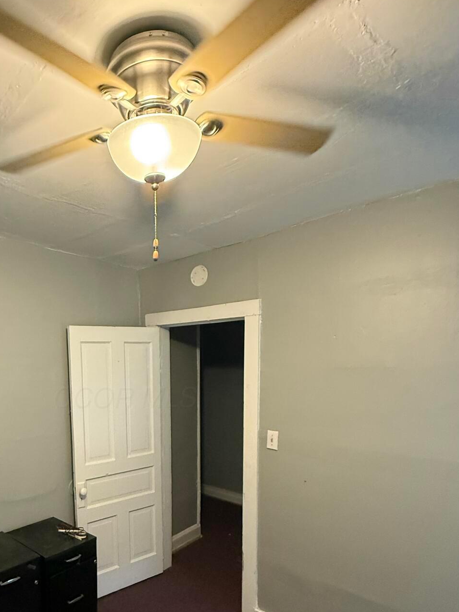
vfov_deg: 74.5
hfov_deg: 58.5
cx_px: 125
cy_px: 398
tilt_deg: -2.2
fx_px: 389
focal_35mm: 22
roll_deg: +1.6
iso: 500
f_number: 2.2
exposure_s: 1/60
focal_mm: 2.22
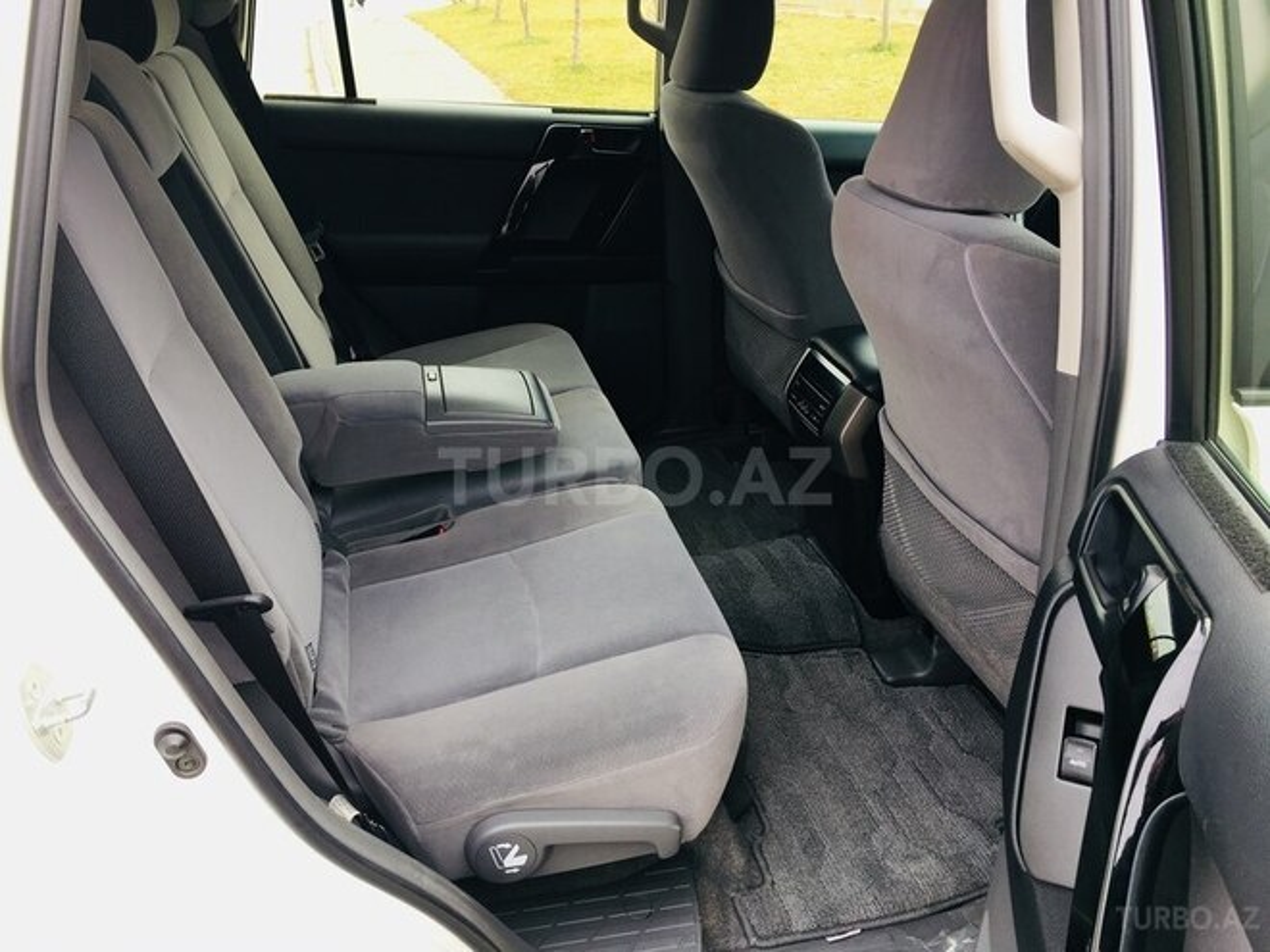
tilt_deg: -23.2
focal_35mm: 29
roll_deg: +1.5
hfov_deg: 61.7
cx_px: 635
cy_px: 476
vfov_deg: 48.2
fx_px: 1064
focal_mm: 4.15
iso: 25
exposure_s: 1/121
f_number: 2.2
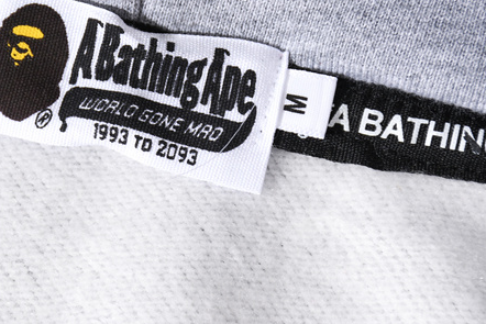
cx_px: 118
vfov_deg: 7.7
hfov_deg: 11.5
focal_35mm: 179
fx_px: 2417
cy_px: 100
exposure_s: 1/125
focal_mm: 66
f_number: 8
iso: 50
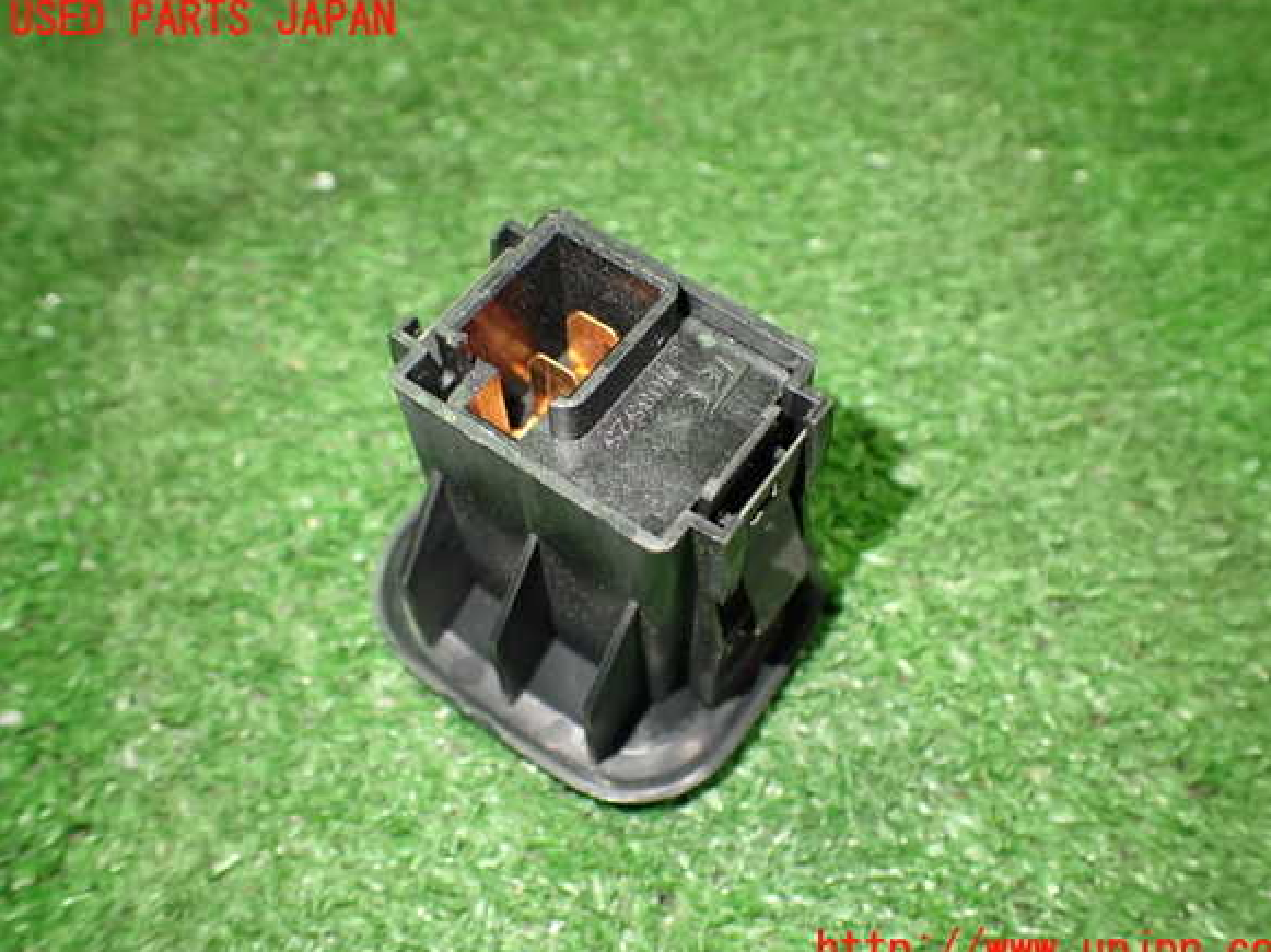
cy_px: 486
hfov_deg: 58.4
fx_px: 1138
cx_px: 654
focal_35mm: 31
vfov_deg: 45.4
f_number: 2.3
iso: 800
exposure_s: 1/60
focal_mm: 5.4
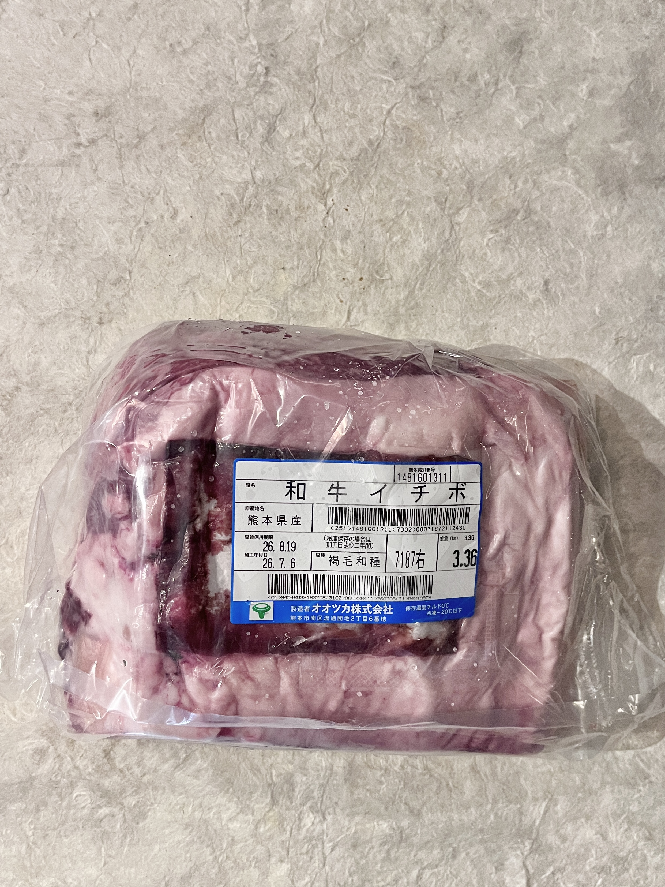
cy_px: 444
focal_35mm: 26
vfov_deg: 67.3
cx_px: 332
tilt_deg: -84.5
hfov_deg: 53.1
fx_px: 666
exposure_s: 1/50
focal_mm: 5.1
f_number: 1.6
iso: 250
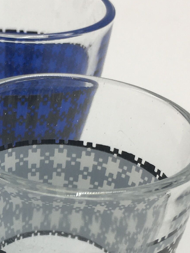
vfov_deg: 19.0
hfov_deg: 13.9
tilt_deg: -37.1
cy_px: 243
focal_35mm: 101
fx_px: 739
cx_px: -74
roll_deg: -2.4
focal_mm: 4.15
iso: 25
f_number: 2.2
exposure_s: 1/228
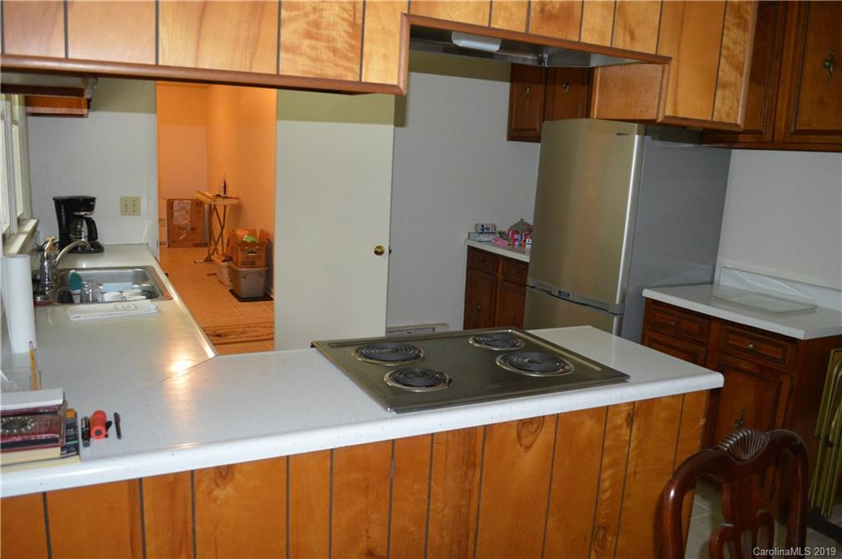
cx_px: 421
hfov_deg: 67.4
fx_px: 631
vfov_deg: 47.8
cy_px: 280
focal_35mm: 27
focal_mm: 18
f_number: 3.5
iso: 1800
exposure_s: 1/60
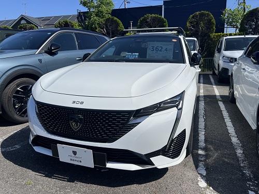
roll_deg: +1.1
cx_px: 130
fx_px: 195
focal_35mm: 26
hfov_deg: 67.3
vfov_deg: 53.1
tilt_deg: -11.6
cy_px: 97
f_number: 1.5
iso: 50
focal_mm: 5.7
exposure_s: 1/9434
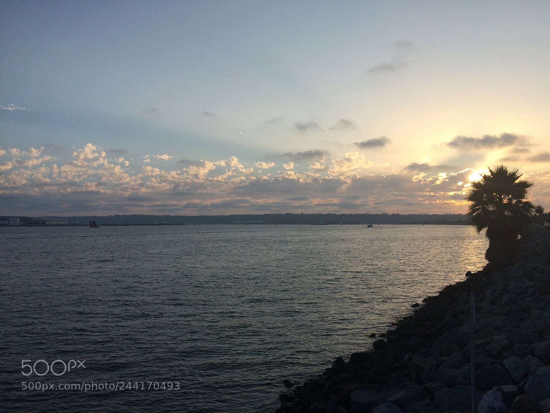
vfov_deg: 48.2
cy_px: 206
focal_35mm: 29
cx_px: 275
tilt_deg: +2.1
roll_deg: +0.4
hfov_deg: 61.7
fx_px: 461
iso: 32
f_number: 2.2
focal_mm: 4.15
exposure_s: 1/2160
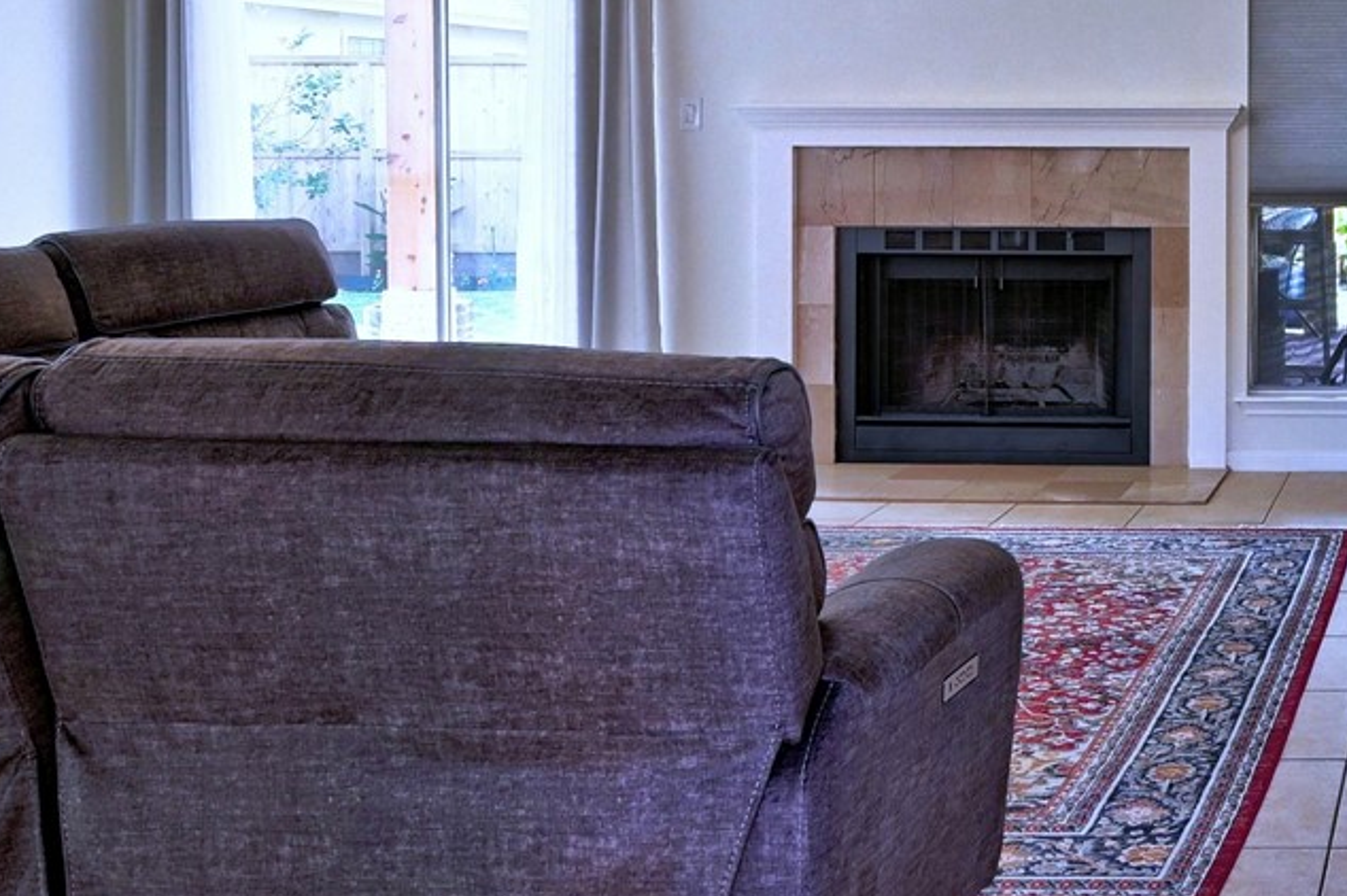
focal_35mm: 48
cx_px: 1426
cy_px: 172
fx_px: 1795
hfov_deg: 35.9
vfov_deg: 27.5
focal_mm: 14
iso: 400
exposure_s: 1/13
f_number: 8
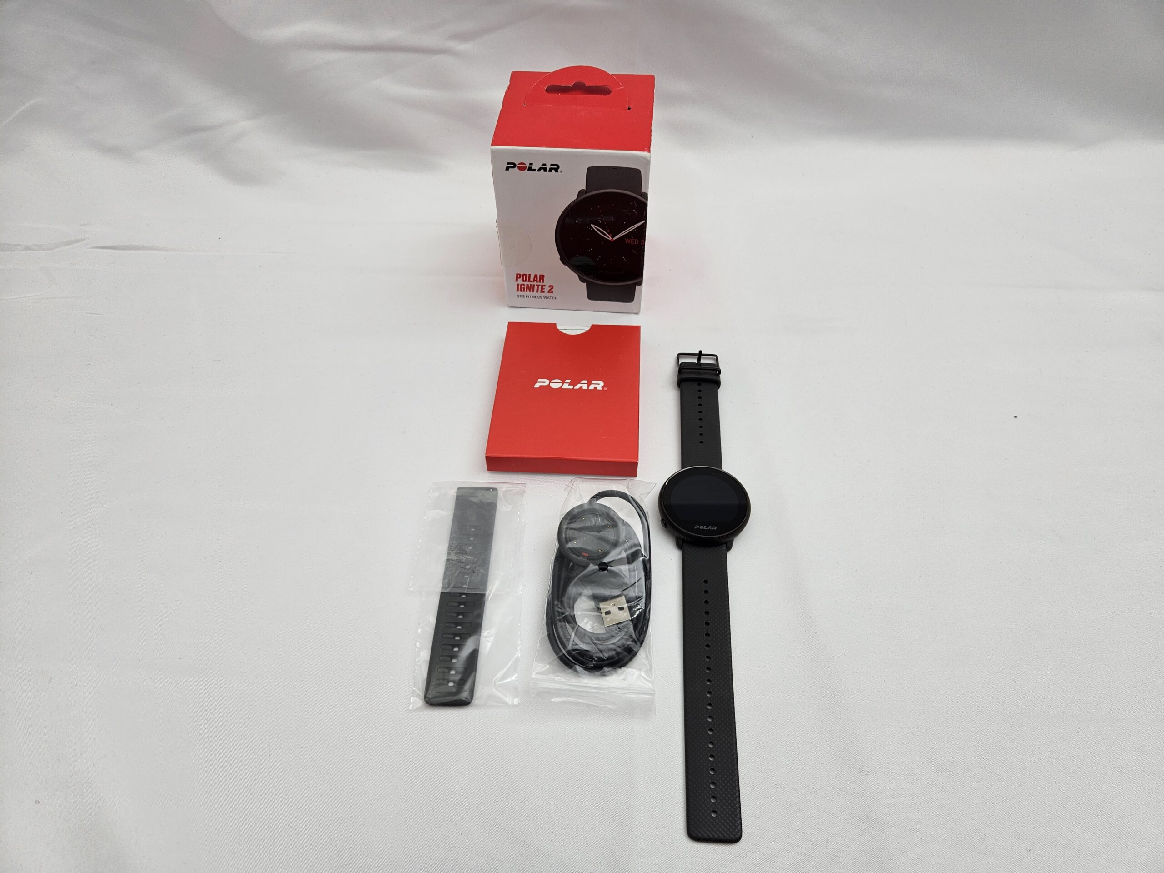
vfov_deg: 58.9
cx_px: 582
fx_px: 773
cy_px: 436
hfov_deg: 73.9
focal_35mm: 23
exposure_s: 1/190
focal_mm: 5.4
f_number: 1.8
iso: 25
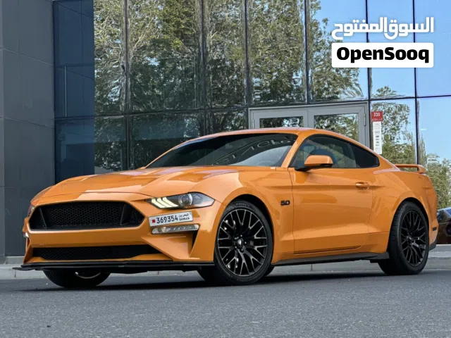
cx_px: 226
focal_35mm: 77
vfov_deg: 19.1
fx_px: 1003
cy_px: 169
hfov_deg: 25.3
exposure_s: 1/121
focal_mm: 9
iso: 50
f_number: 2.8
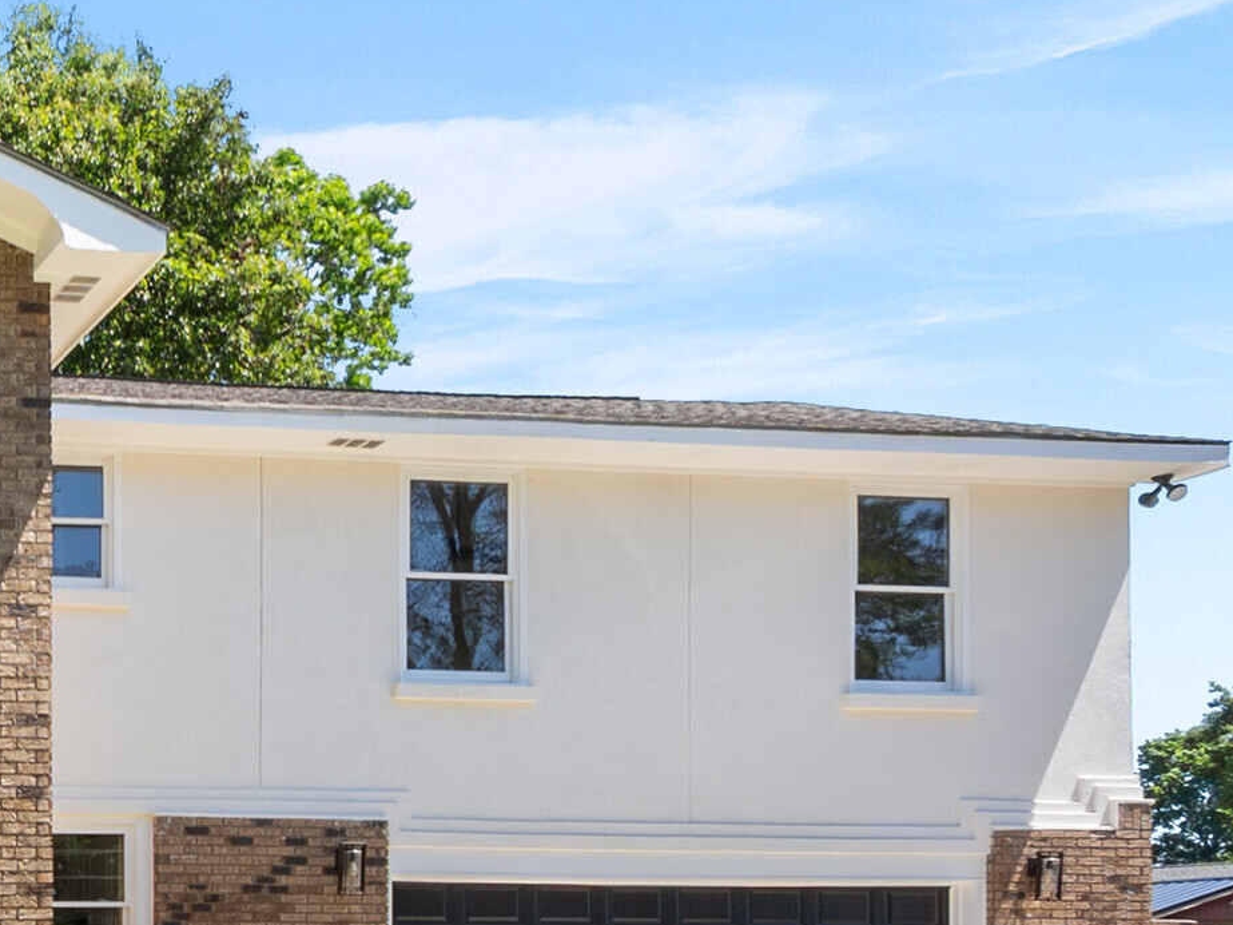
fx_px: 1710
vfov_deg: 27.8
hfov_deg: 30.8
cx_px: -379
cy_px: 999
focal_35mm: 48
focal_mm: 10
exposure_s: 1/160
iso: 100
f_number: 10
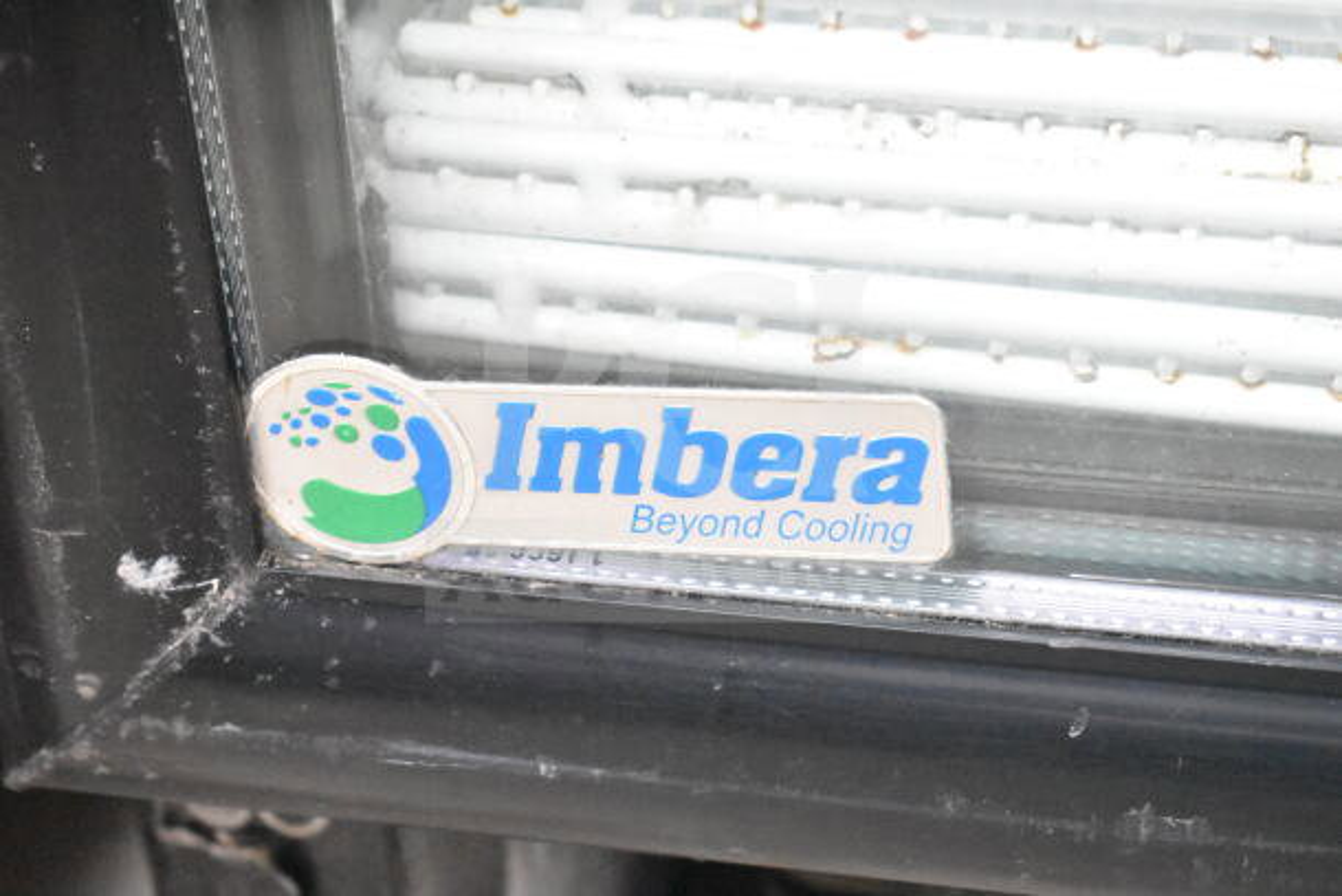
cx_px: 671
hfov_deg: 24.6
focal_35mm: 82
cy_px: 448
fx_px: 3076
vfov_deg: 16.6
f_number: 5.6
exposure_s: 1/100
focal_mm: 55
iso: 14400
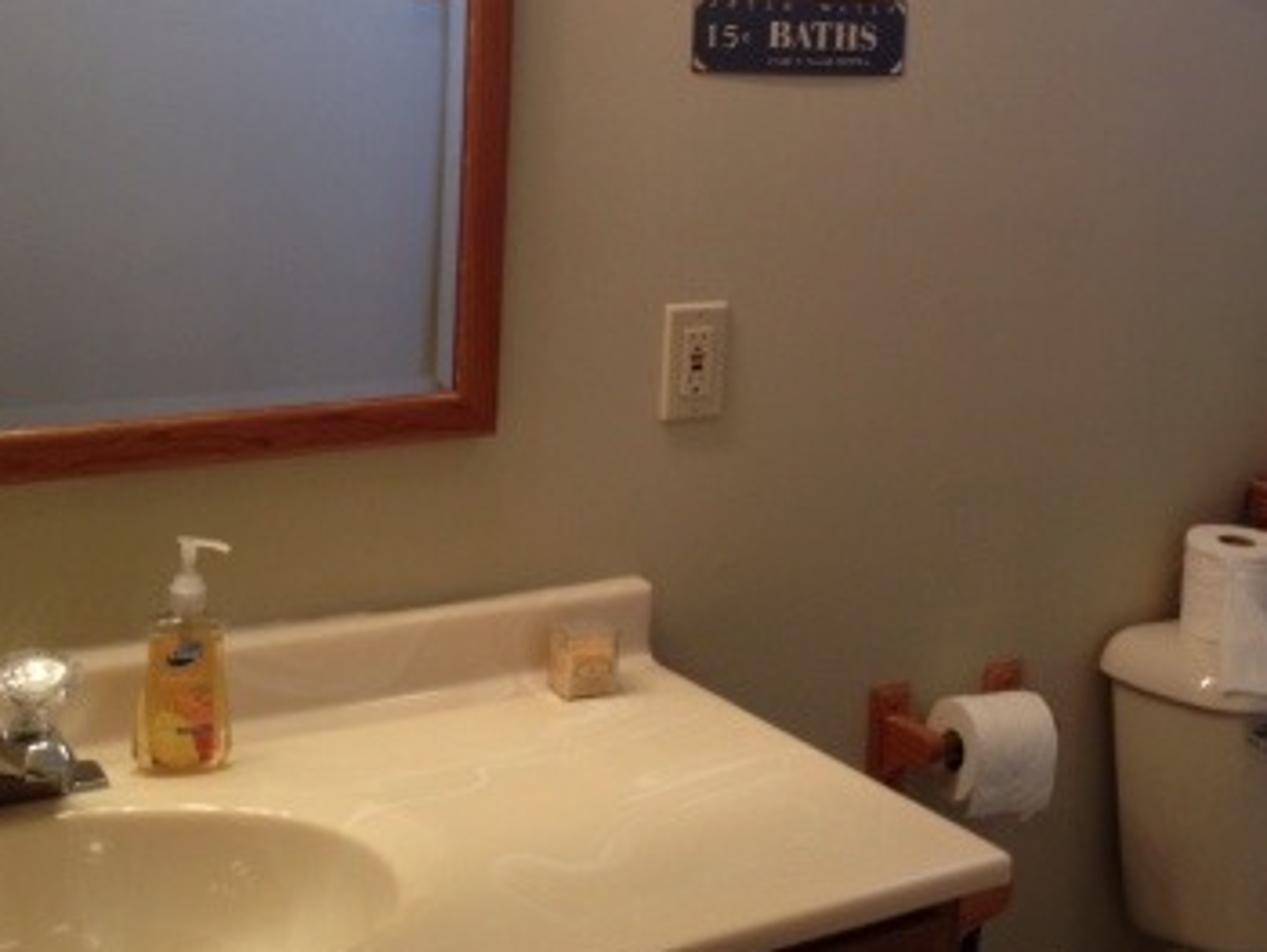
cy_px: 275
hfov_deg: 29.9
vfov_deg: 22.8
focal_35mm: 64
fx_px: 2344
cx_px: 901
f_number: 2.4
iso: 50
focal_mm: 4.28
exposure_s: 1/24
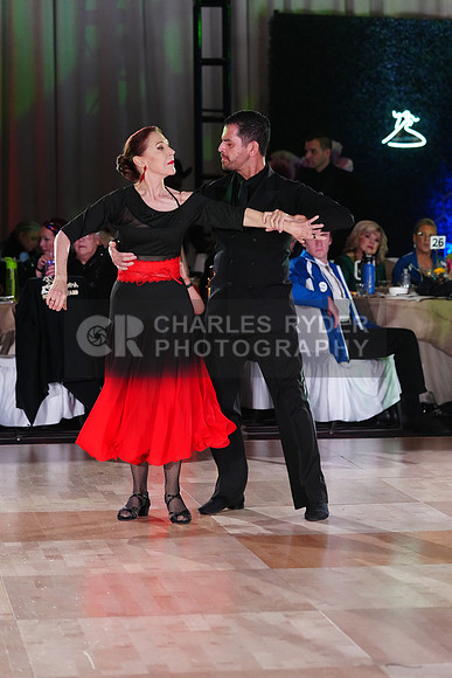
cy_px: 339
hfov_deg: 10.7
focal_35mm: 128
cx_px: 226
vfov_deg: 16.0
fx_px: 2409
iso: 3200
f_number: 4
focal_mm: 128
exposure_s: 1/400
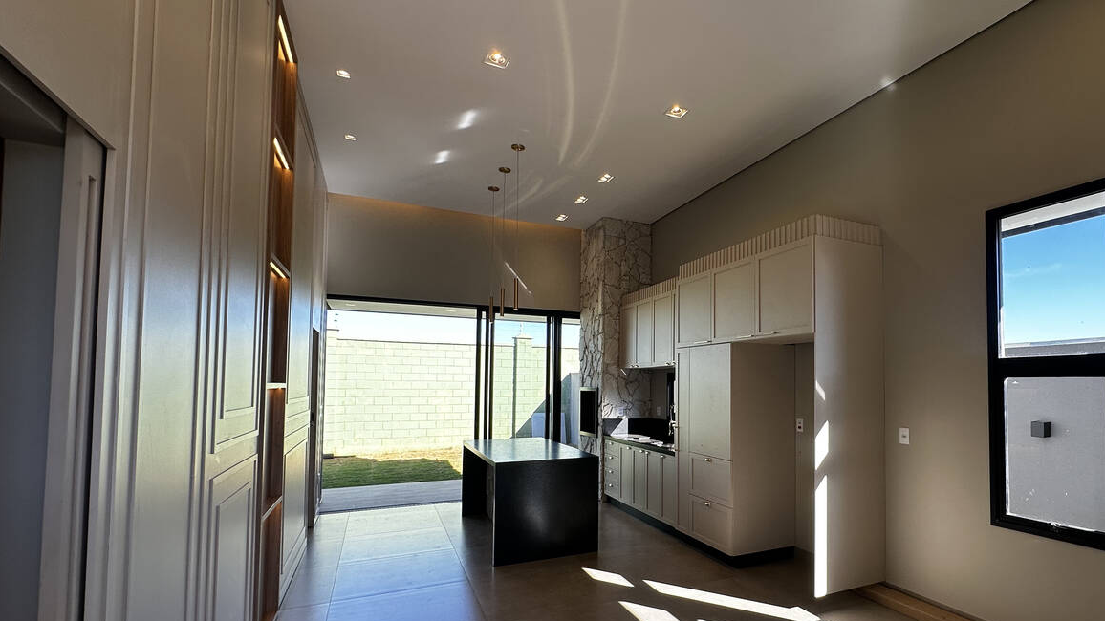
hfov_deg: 88.1
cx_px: 680
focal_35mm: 19
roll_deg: +0.4
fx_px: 557
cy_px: 363
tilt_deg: +2.5
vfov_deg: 58.0
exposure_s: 1/156
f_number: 2.2
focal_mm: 2.22
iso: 40
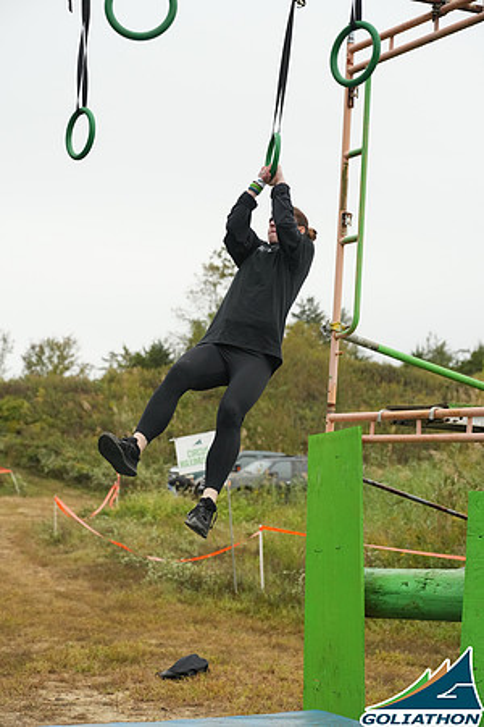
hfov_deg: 20.6
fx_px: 1331
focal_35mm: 66
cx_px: 242
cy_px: 364
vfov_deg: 30.5
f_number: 4
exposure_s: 1/2500
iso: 2500
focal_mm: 66
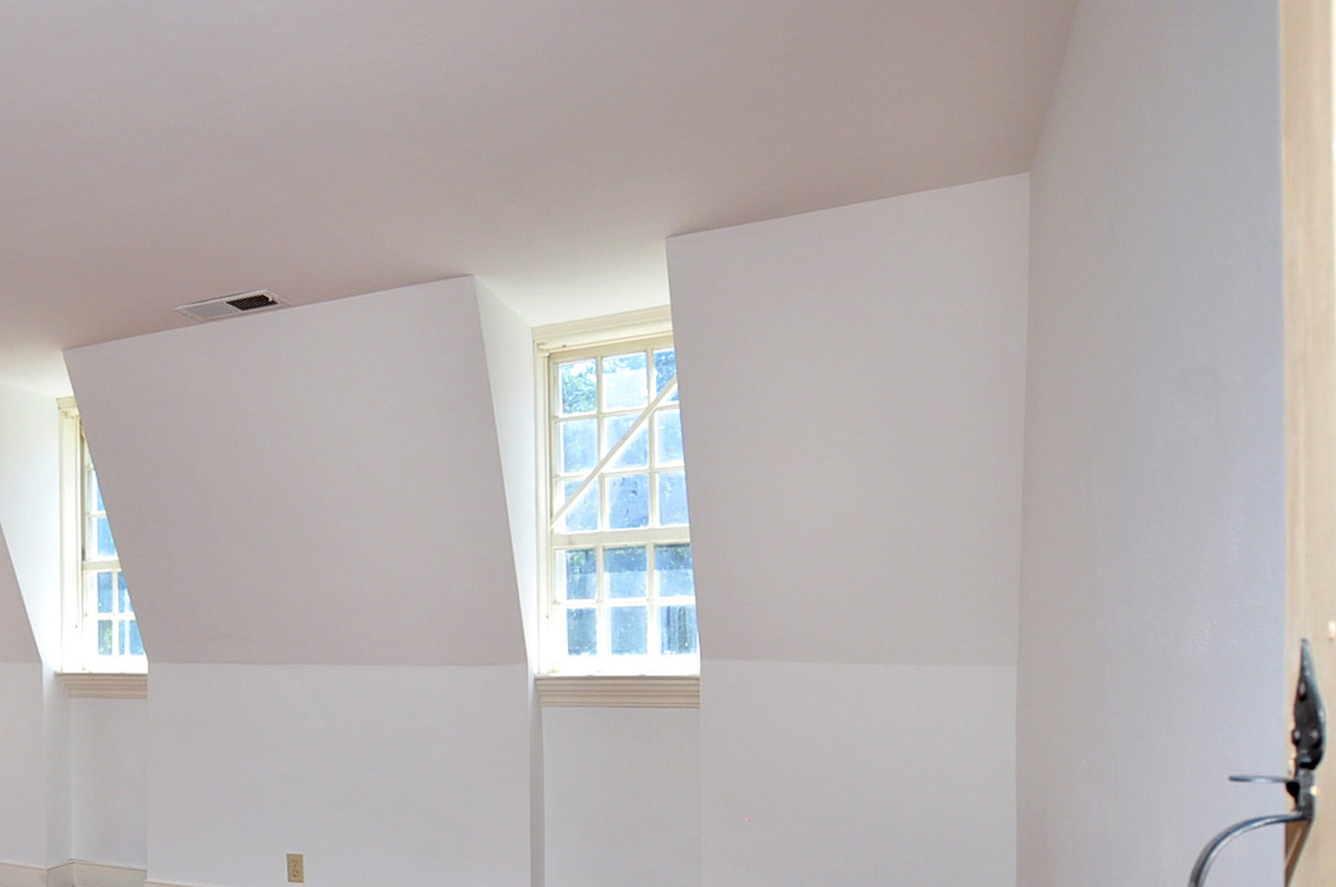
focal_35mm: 30
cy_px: 639
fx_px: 1112
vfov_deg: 42.5
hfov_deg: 52.5
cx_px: 76
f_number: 5.6
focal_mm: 10
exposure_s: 1/125
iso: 200
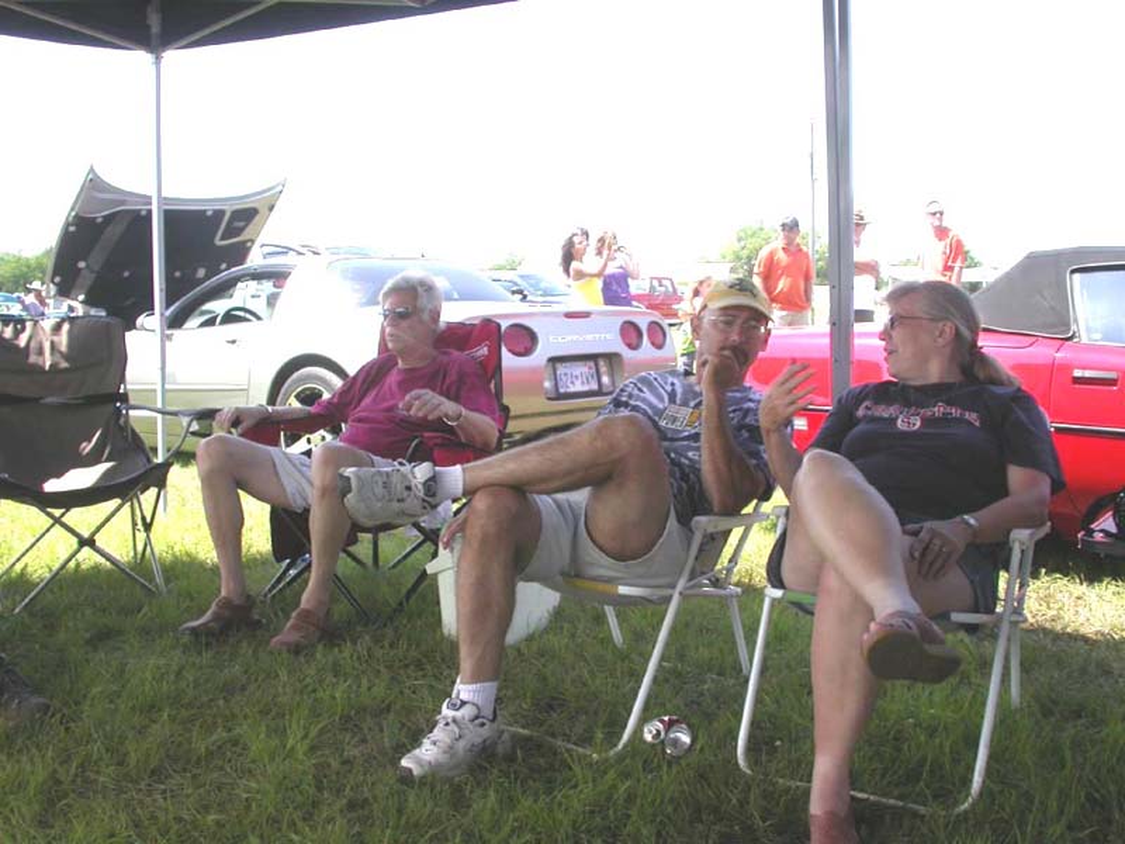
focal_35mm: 38
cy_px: 422
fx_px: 1235
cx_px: 562
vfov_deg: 37.7
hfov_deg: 49.0
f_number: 6
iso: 100
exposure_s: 1/180
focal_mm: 7.85
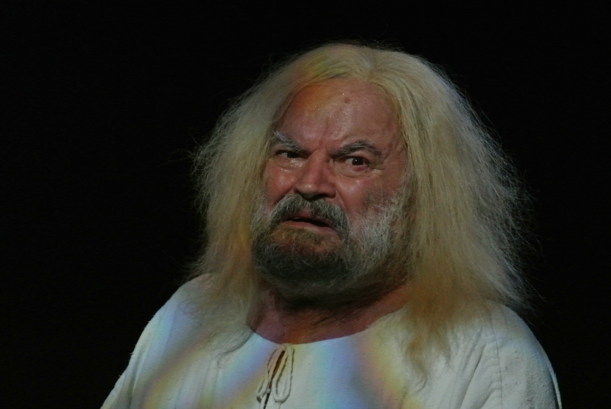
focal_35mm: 297
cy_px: 204
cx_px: 306
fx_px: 5047
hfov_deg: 6.9
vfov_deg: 4.6
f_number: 5.6
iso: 3200
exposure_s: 1/80
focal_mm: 110
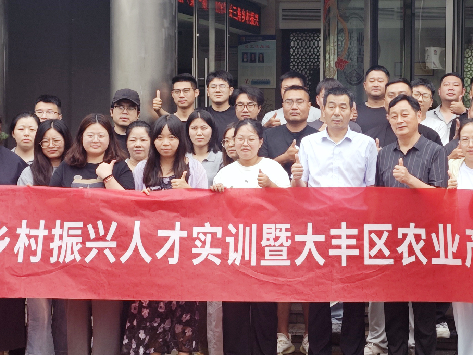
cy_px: 131
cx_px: 351
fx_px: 1175
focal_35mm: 86
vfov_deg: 17.1
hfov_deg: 22.6
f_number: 1.6
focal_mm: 6.55
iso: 50
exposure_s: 1/122
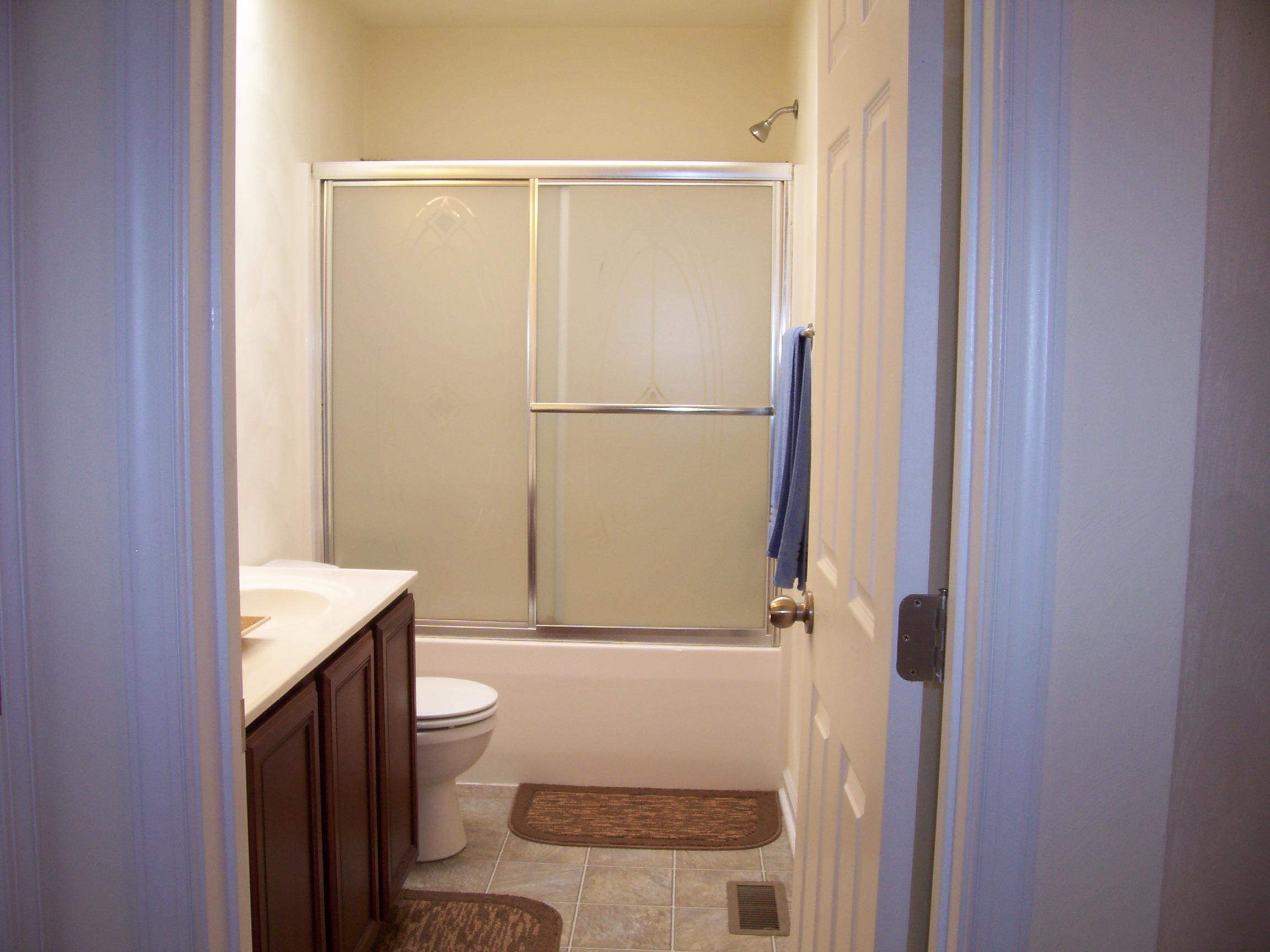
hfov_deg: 54.0
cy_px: 476
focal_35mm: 34
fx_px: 1247
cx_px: 635
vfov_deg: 41.8
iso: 80
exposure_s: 1/64
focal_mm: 5.6
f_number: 2.7
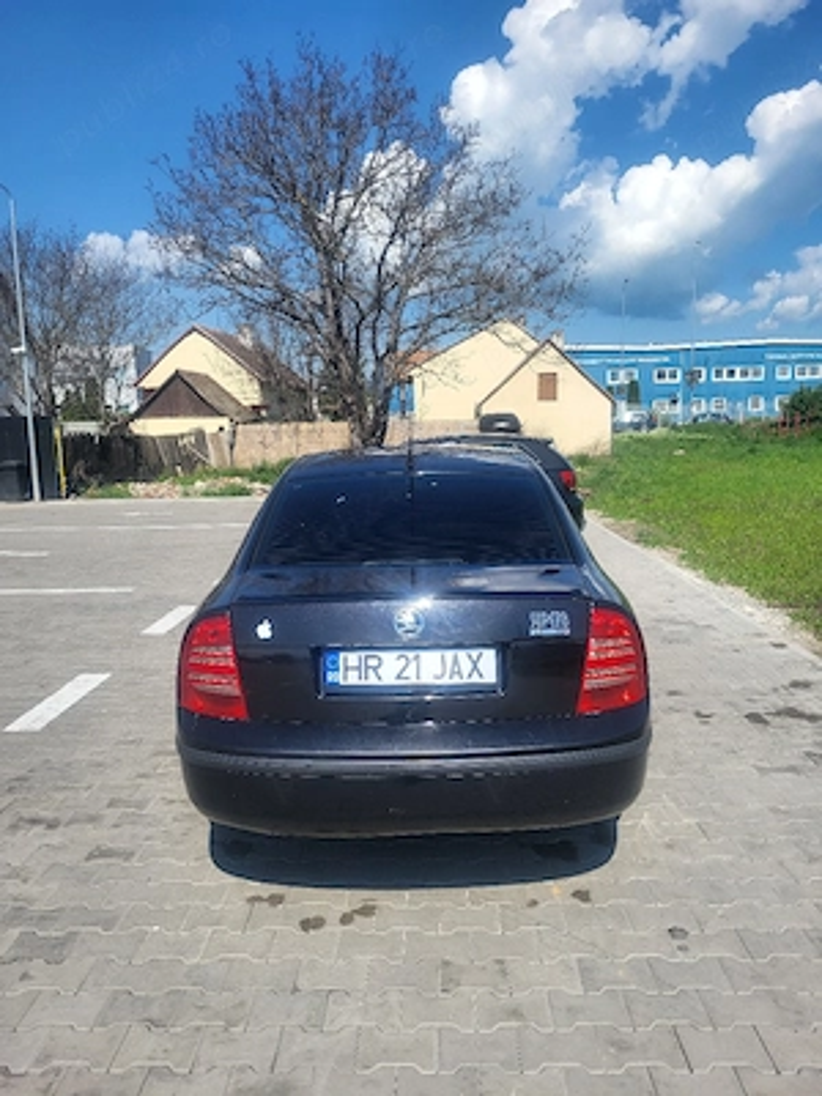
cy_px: 548
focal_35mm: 26
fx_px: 823
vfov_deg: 67.3
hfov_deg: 53.1
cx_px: 411
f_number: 1.8
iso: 40
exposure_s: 1/2500
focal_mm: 5.4
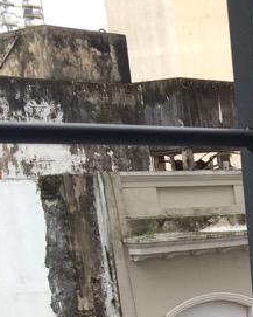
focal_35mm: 107
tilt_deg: -13.3
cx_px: 548
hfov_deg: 12.3
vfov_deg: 16.8
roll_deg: +0.8
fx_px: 1001
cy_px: 419
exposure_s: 1/100
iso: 32
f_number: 2.2
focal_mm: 4.15
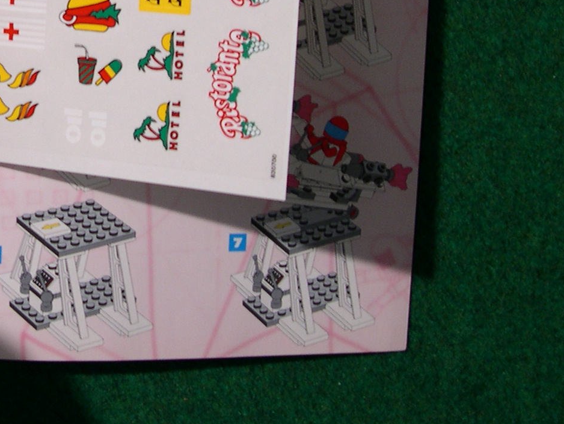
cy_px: -52
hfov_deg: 20.6
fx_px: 1499
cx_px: -11
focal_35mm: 92
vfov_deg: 15.6
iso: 100
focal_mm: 8
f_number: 2.8
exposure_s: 1/8.2
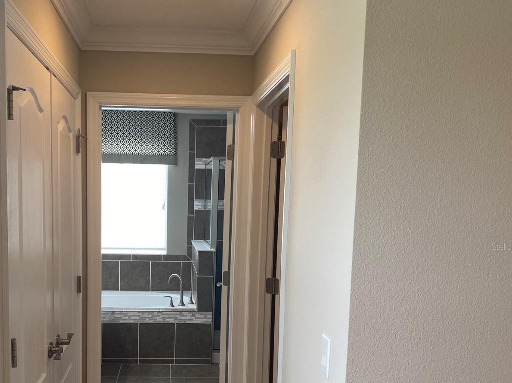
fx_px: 518
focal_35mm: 35
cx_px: 188
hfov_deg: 52.0
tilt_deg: -5.5
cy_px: 246
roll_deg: -1.4
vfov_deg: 40.3
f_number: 1.8
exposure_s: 1/120
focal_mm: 4.25
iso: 80
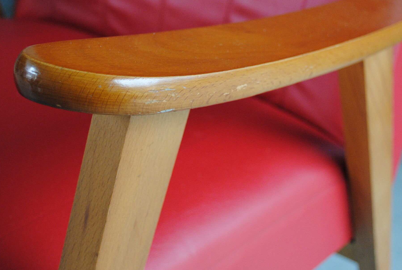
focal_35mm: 77
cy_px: 98
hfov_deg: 26.2
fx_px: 862
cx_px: 234
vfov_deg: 17.8
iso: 720
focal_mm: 32
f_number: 4.8
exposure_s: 1/30
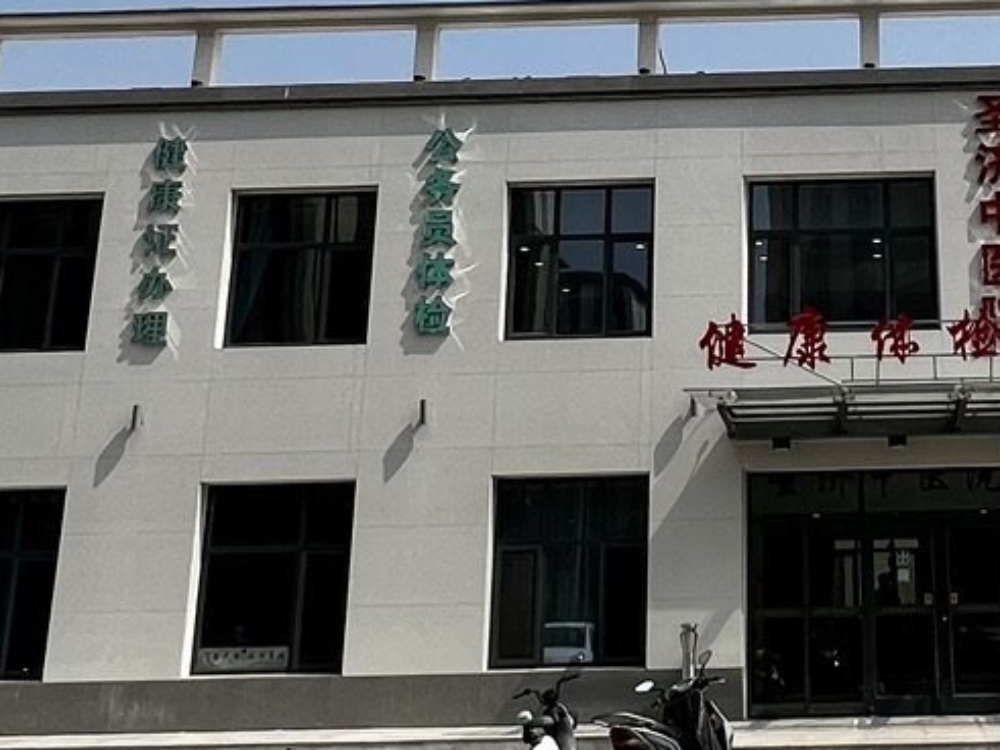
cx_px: 866
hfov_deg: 34.5
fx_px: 1531
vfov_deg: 26.5
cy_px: 59
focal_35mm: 53
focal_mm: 1.57
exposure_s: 1/2481
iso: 32
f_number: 1.8
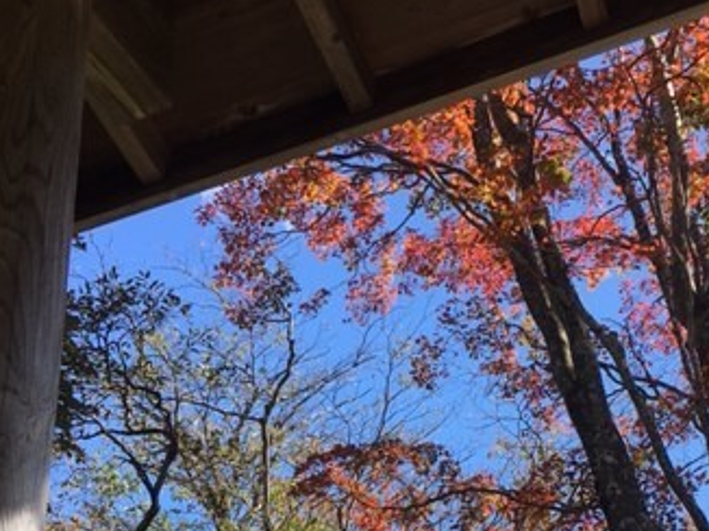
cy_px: 503
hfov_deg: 33.6
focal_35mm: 57
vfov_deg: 24.7
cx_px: 444
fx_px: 1167
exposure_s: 1/761
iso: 25
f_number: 2.2
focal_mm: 4.15
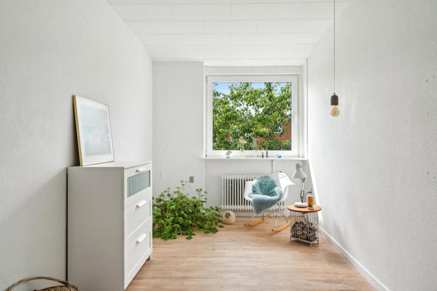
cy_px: 146
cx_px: 218
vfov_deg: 53.1
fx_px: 291
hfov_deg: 73.8
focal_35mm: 24
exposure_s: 1/200
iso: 400
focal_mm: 24
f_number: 8
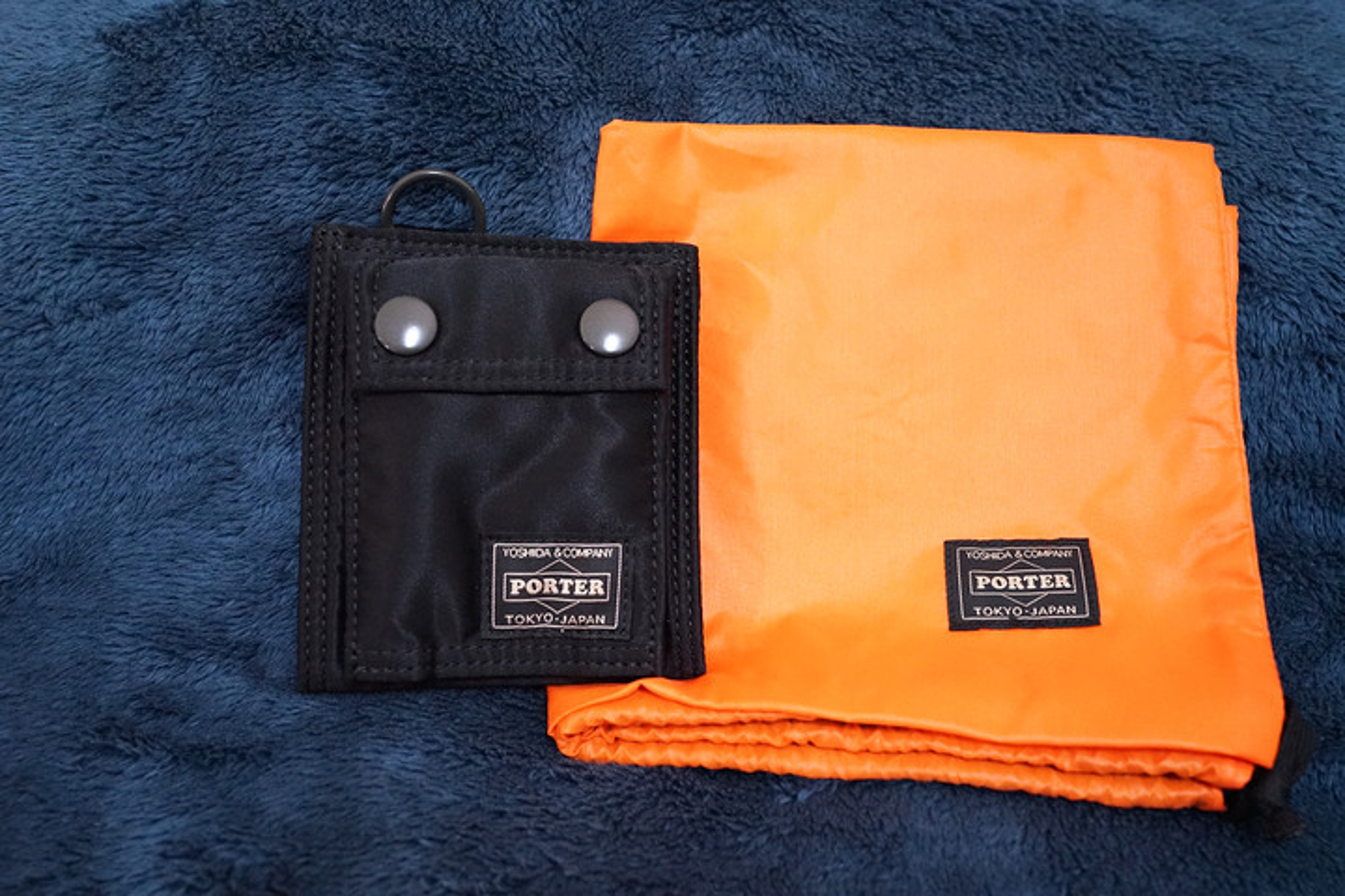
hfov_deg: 54.4
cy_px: 448
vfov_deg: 37.9
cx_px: 672
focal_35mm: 35
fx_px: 1308
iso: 6400
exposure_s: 1/40
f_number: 5.6
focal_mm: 35
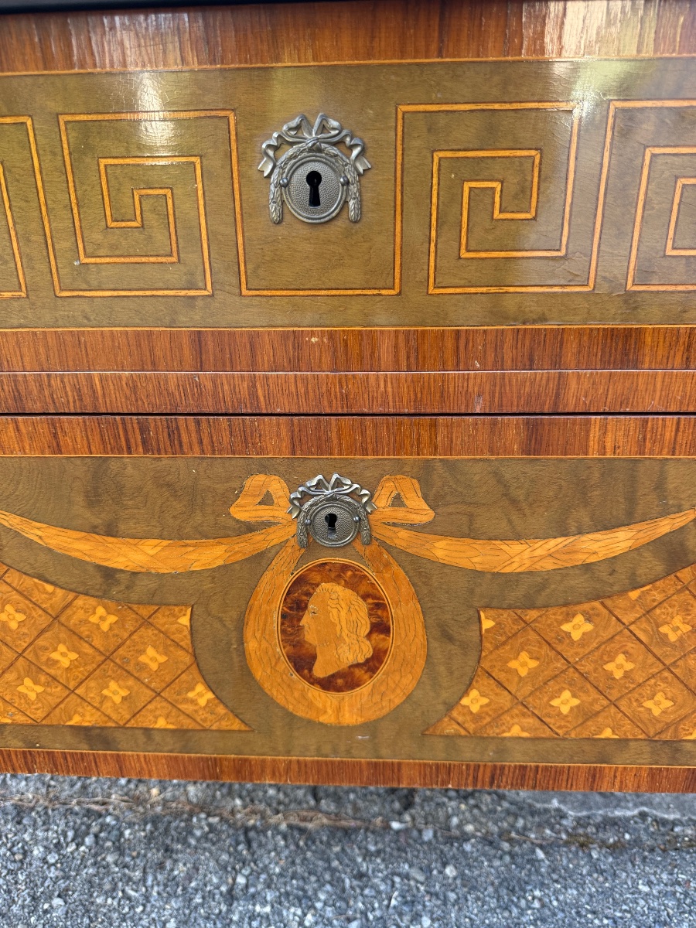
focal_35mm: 24
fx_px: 643
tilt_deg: -24.7
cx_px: 348
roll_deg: +0.6
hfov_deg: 56.8
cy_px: 464
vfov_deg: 71.6
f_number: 1.78
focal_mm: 6.76
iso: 125
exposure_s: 1/149
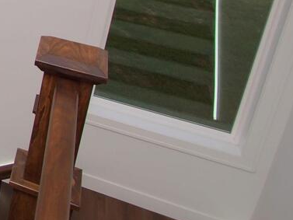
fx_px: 525
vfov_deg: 21.4
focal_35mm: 62
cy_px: -66
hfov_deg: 20.1
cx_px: -261
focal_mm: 10
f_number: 4
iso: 100
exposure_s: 1/60
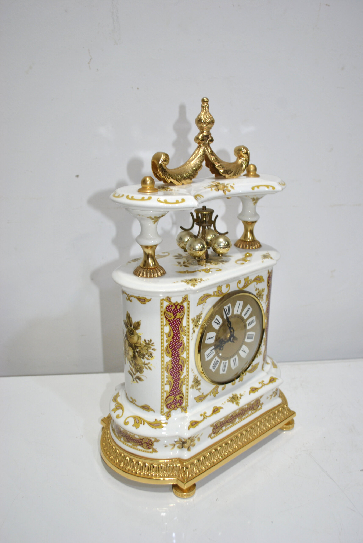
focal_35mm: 33
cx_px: 182
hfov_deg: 40.1
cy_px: 272
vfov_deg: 57.2
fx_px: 498
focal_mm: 22
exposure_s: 1/15
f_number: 4
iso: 200
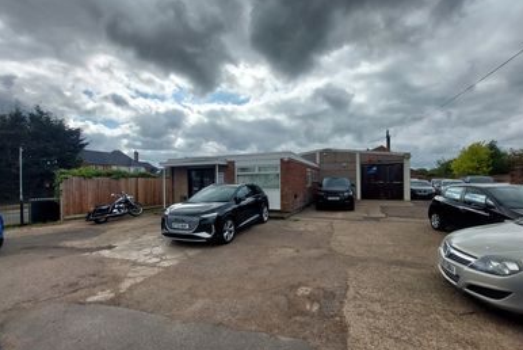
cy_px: 189
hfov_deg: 104.2
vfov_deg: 81.2
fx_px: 204
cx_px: 270
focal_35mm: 14
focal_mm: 1.74
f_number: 2.2
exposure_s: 1/1514
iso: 50
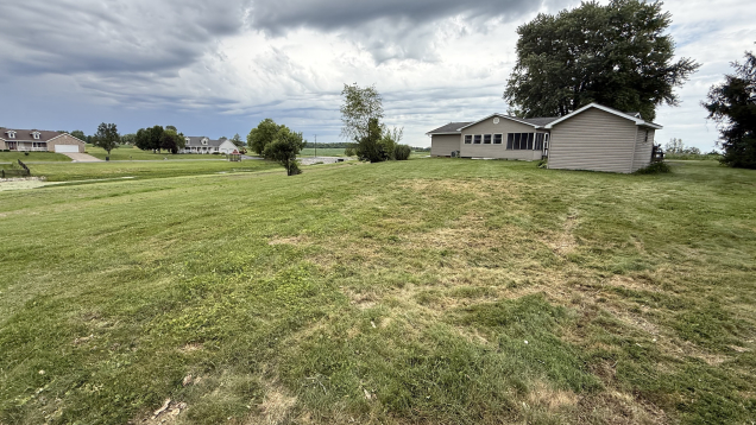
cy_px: 198
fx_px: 321
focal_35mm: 16
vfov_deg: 67.0
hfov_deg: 99.3
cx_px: 361
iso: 64
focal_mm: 2.22
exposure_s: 1/527
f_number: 2.2
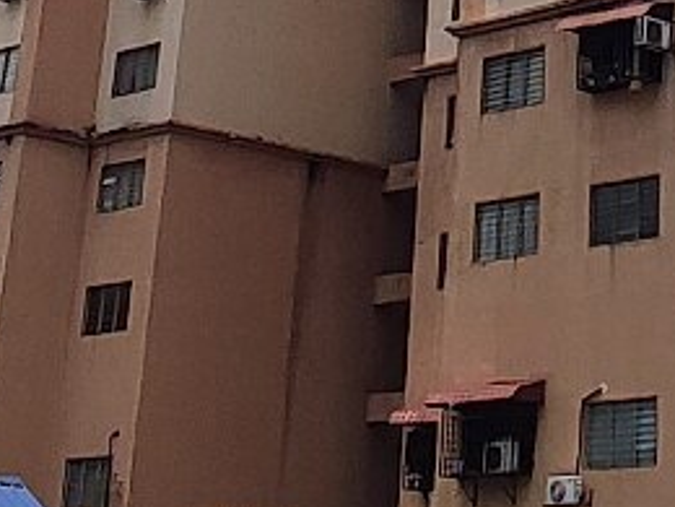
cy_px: -432
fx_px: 1638
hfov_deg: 22.3
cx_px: 697
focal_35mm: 84
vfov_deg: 15.0
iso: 50
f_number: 2.2
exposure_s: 1/2420
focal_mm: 1.65
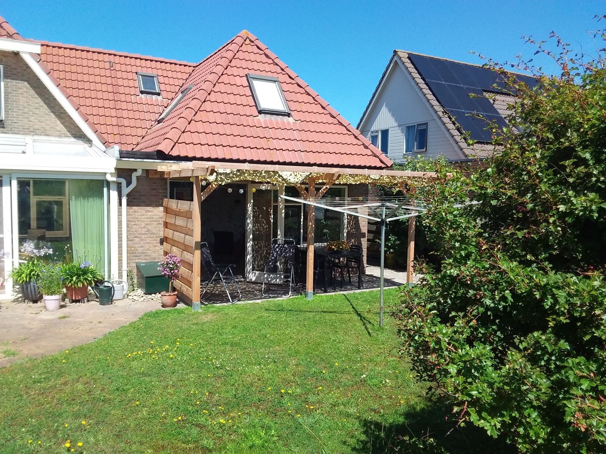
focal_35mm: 28
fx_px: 490
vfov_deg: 49.7
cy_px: 227
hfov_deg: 63.4
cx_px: 303
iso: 40
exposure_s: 1/1165
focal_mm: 2.91
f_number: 1.9
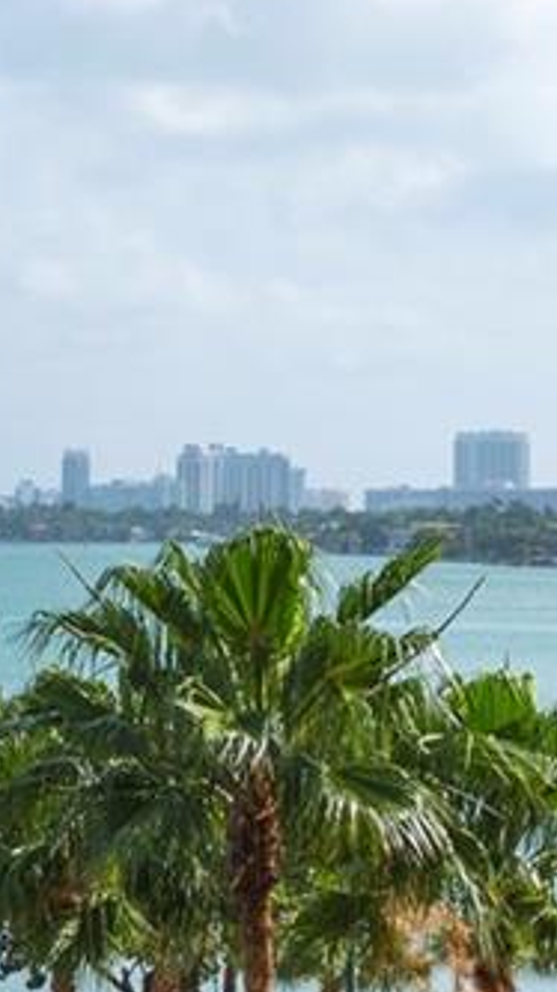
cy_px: 550
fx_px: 3970
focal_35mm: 151
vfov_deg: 14.2
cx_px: -655
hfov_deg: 7.6
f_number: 8
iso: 100
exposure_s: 1/500
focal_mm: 30
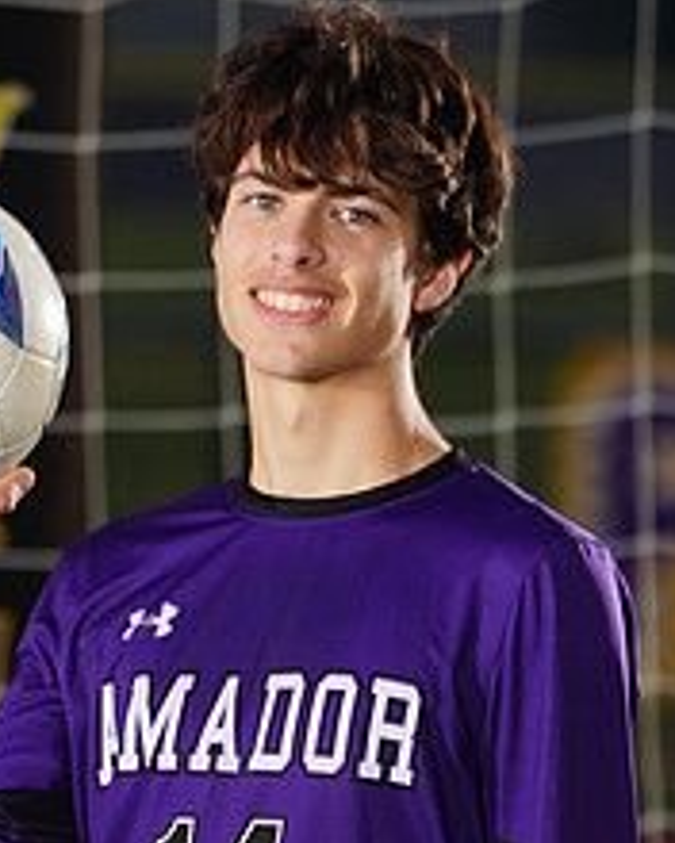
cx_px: 109
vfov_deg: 2.1
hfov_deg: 1.7
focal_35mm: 901
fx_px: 22500
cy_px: 981
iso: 200
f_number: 7.1
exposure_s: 1/200
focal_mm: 364
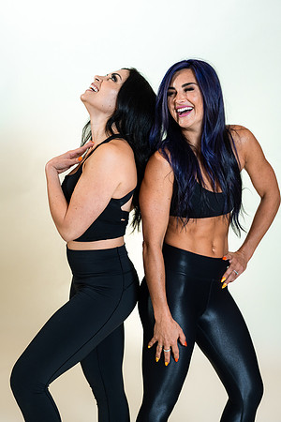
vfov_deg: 23.9
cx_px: 140
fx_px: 995
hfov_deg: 16.1
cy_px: 211
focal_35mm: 85
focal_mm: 85
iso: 320
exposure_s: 1/160
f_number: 4
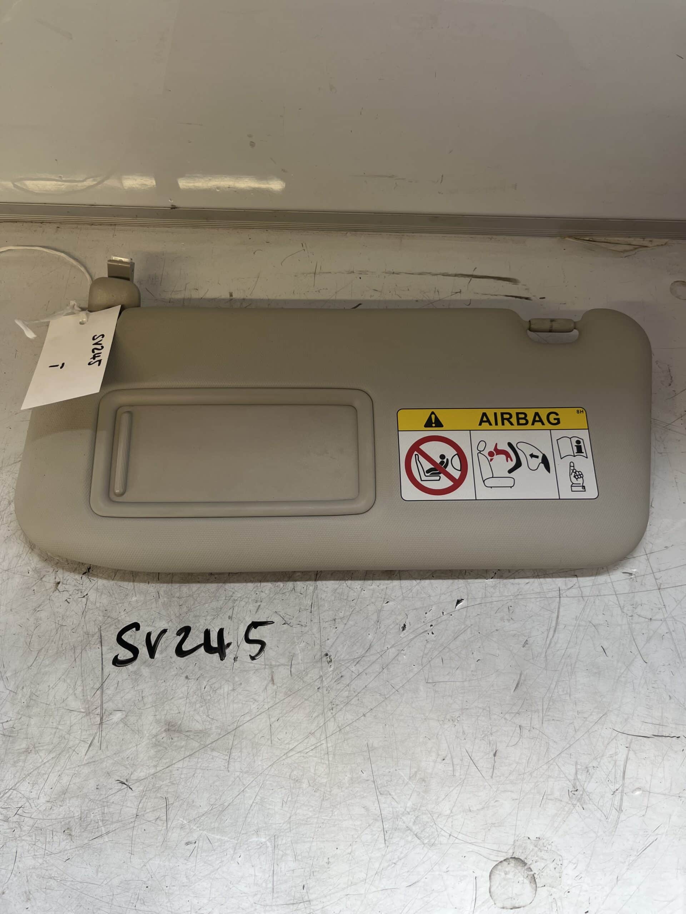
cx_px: 343
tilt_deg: -63.4
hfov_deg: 53.1
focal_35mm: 26
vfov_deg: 67.3
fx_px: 687
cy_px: 457
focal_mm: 5.1
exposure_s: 1/122
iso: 40
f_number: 1.6
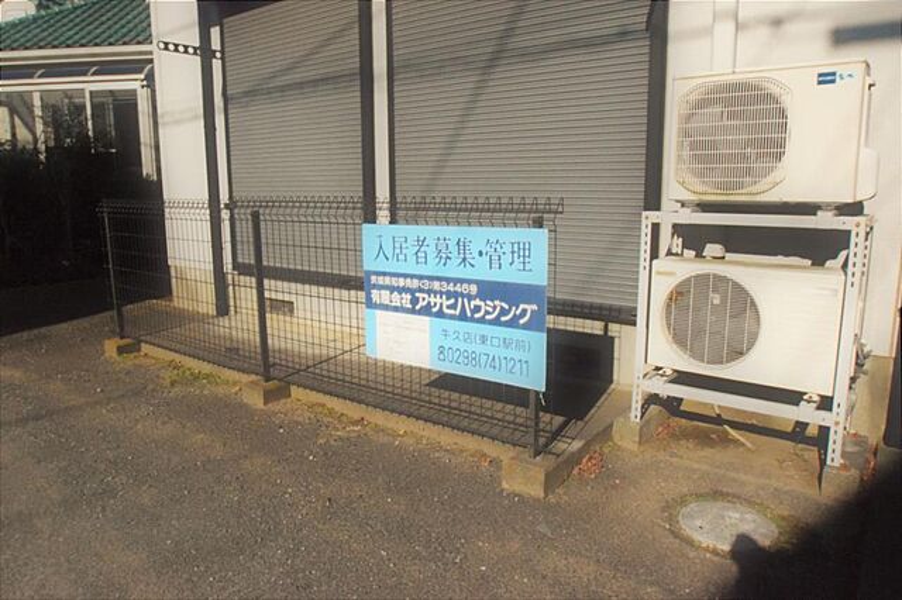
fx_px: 601
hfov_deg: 73.8
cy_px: 300
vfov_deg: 53.1
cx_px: 451
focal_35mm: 24
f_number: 25
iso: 9000
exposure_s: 1/4000
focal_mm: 16
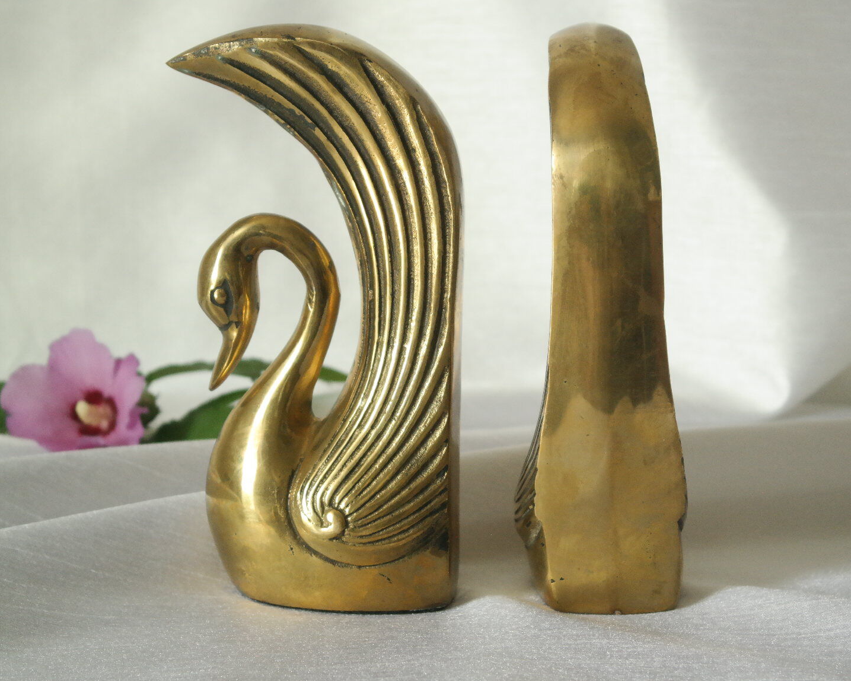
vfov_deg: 17.7
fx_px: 2191
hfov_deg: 22.0
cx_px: 474
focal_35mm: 87
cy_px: 340
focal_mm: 50
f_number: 5.6
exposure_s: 1/30
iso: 1600
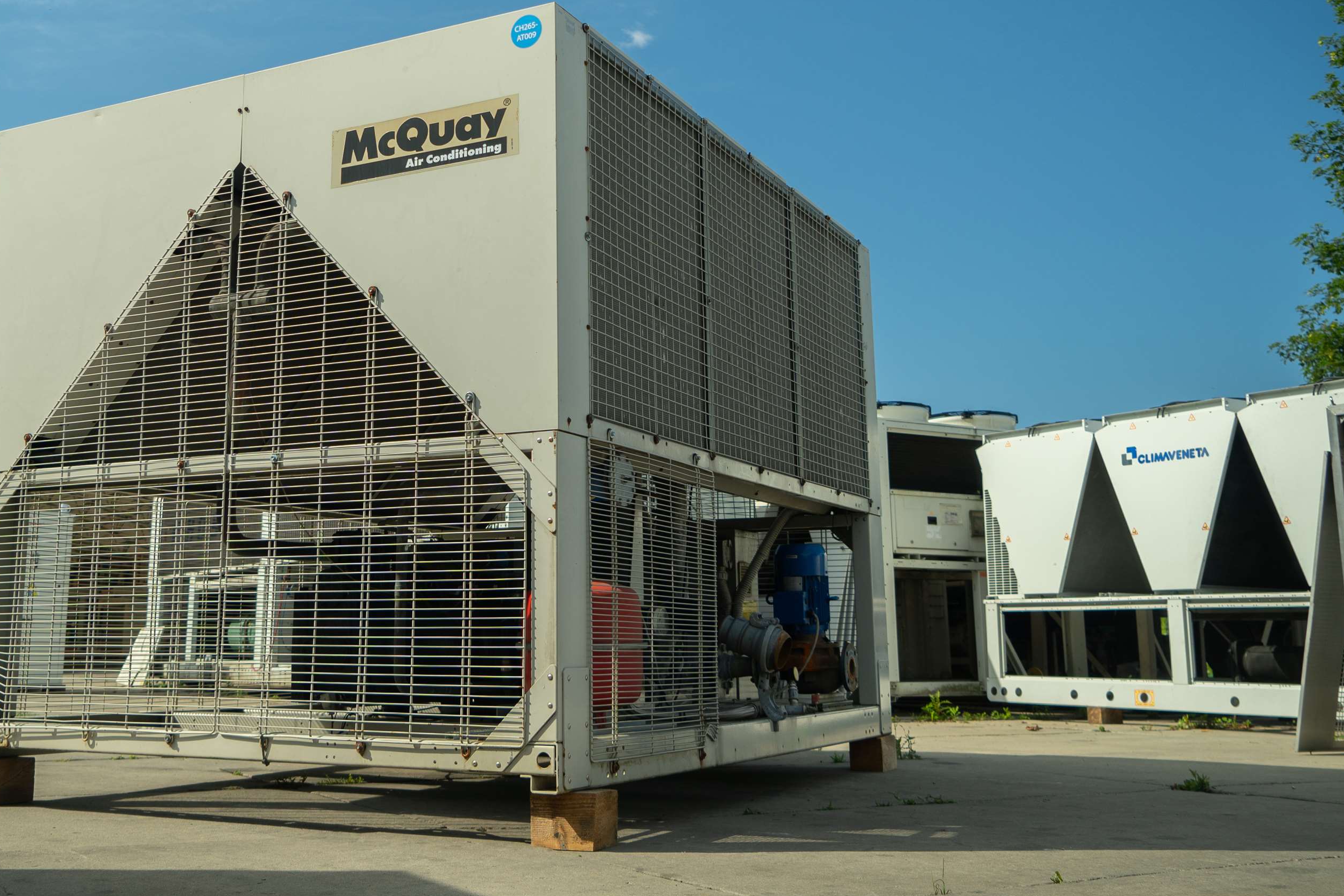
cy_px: 326
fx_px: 1493
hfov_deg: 48.1
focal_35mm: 40
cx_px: 515
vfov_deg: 33.2
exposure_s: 1/320
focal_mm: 24
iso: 100
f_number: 4
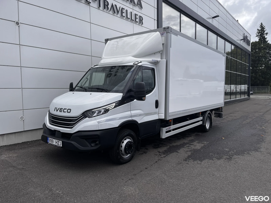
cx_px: 136
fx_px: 204
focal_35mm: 26
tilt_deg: -4.1
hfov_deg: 67.3
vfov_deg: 53.1
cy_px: 102
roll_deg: +0.1
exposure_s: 1/858
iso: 50
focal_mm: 5.1
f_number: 1.6
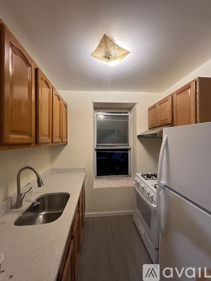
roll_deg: +1.8
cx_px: 106
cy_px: 140
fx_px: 106
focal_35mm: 13
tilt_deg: -0.1
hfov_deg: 89.9
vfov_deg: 106.2
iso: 250
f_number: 1.8
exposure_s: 1/60
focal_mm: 1.57
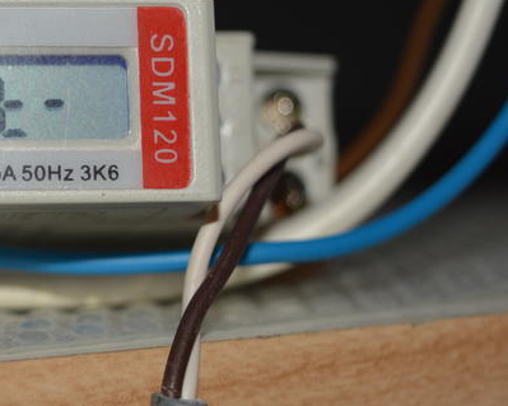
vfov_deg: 11.5
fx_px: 2014
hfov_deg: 14.2
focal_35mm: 134
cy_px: 156
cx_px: 20
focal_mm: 38
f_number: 4.8
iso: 140
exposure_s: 1/60
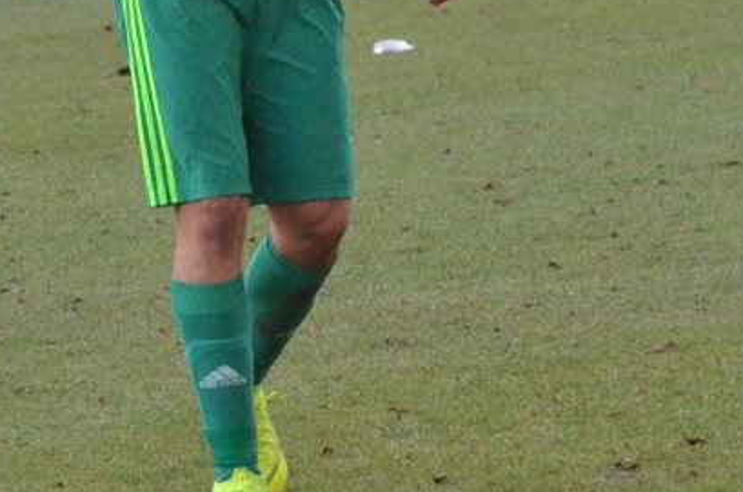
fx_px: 10526
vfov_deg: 2.7
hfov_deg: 4.0
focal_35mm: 511
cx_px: 142
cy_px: -74
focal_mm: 116
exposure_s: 1/1000
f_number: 8
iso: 3200
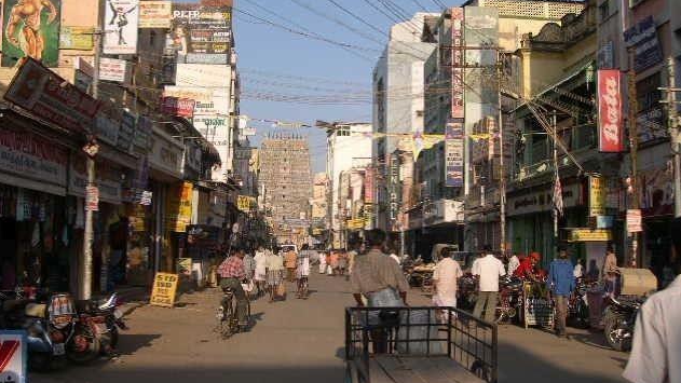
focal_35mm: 42
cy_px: 188
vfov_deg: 28.3
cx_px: 343
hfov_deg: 48.4
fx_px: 758
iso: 100
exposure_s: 1/169
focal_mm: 8
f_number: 7.6
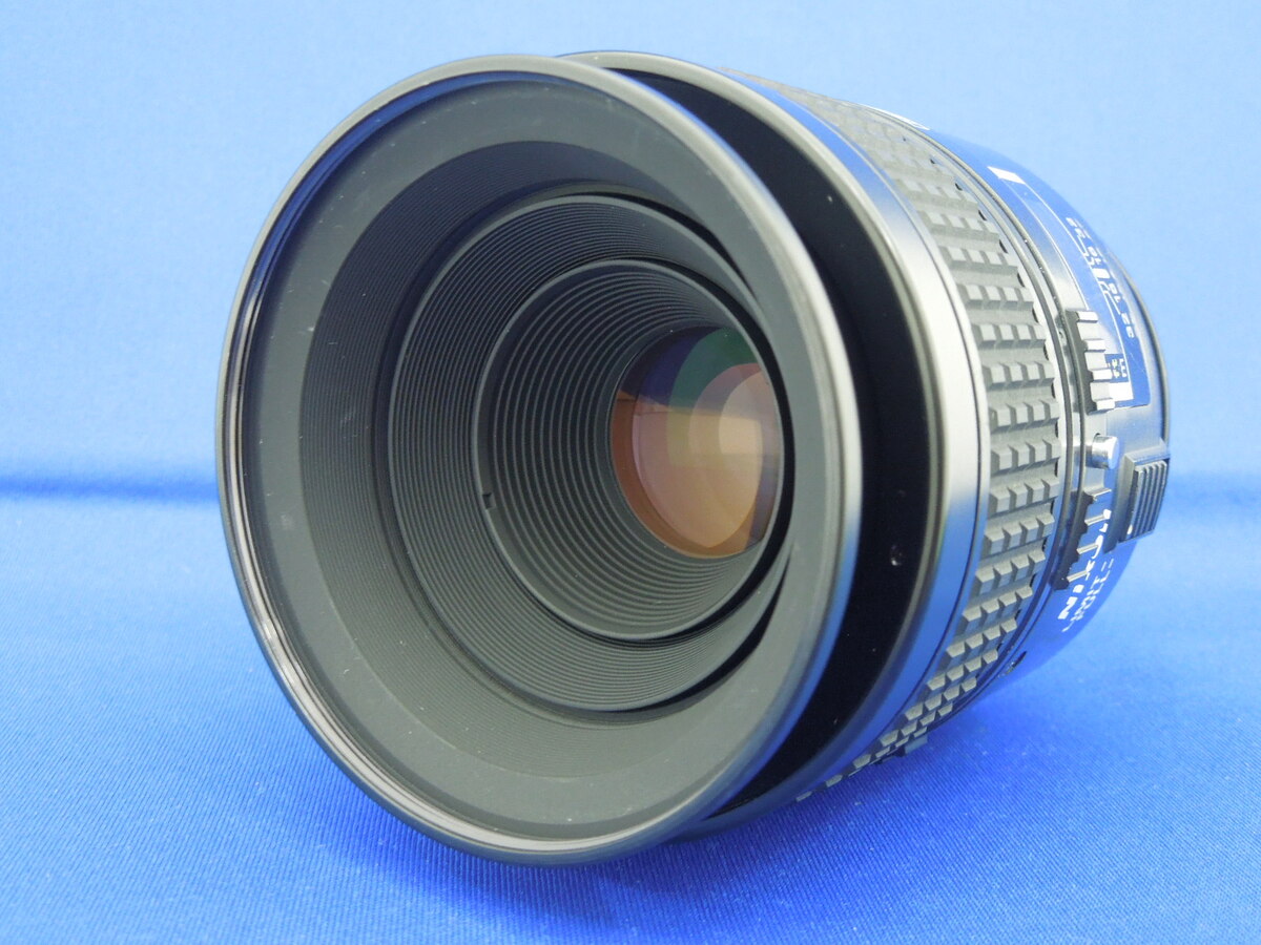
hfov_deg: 47.9
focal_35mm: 39
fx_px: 1421
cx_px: 630
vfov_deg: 36.8
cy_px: 472
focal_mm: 7
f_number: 3.8
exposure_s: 1/13
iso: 560
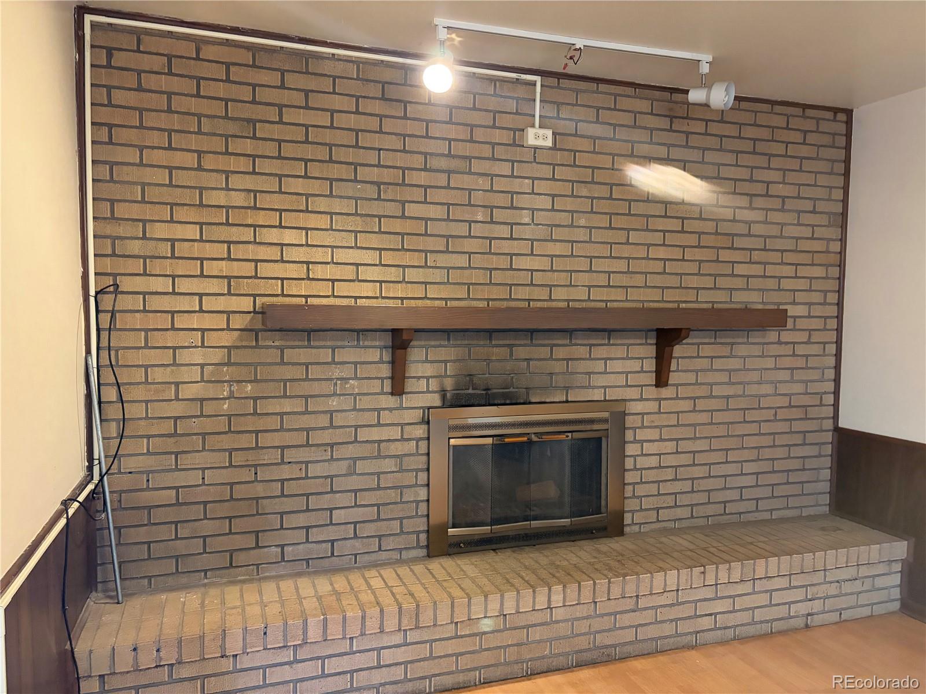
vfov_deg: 53.1
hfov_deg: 67.3
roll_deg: +0.0
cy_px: 347
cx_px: 463
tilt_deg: -3.7
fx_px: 696
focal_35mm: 26
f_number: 1.6
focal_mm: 5.96
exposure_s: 1/30
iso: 500
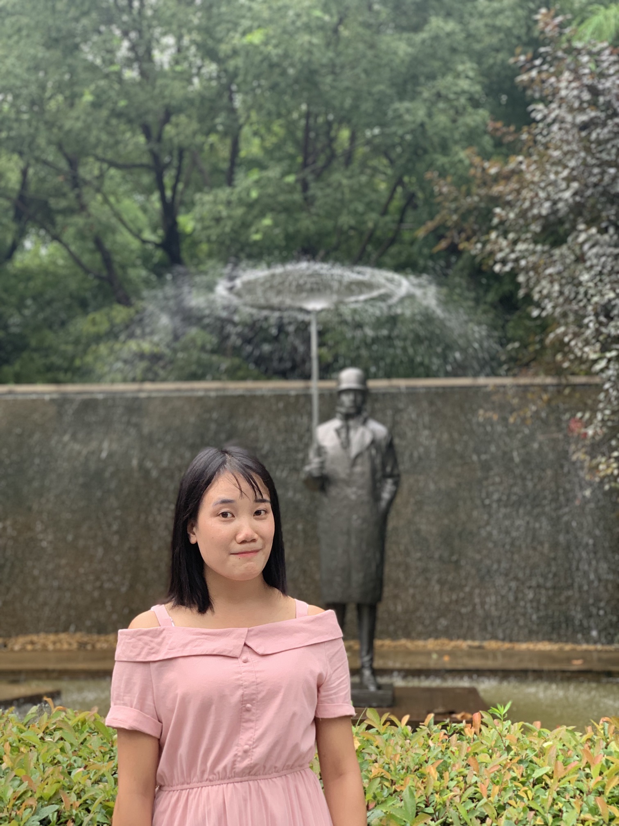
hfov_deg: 28.0
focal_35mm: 52
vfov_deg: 36.8
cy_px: 413
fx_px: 1240
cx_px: 310
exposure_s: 1/122
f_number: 2.4
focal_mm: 6
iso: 64
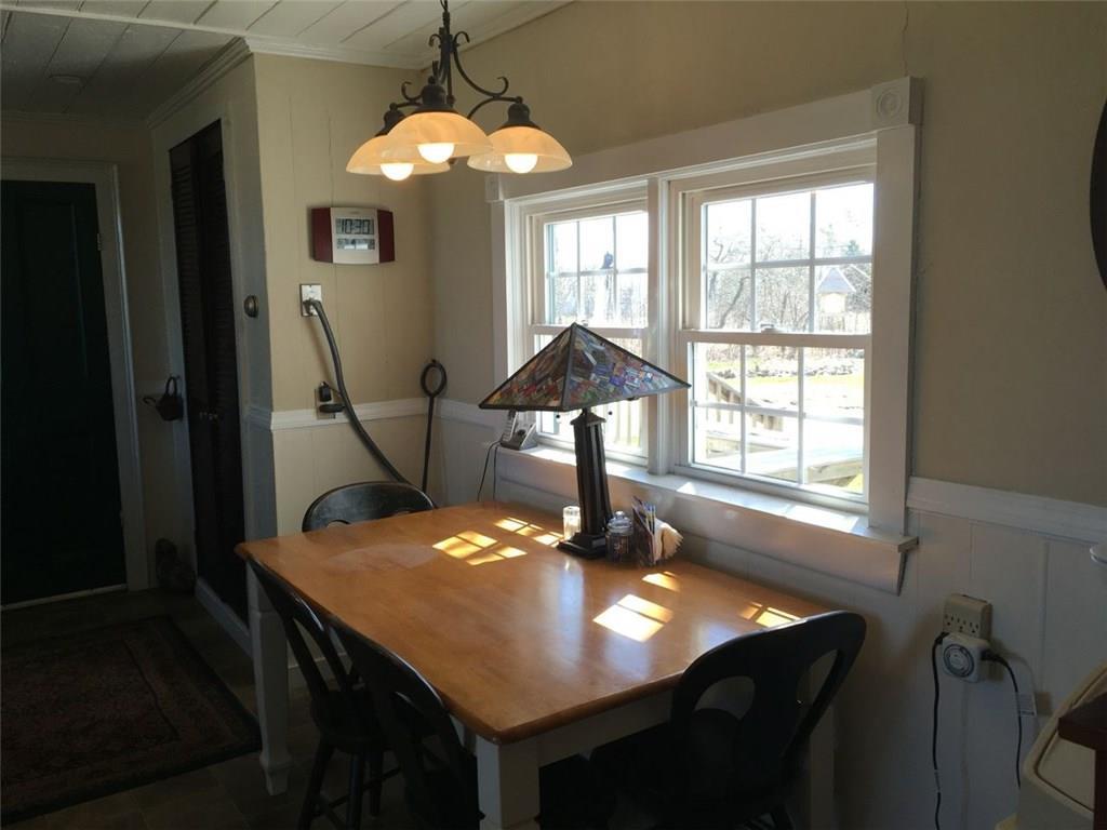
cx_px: 554
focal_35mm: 29
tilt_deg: -6.9
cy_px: 415
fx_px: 927
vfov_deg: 48.2
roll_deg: +0.6
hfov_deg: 61.7
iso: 32
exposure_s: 1/120
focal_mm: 4.15
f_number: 2.2
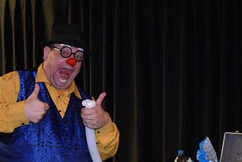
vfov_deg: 16.4
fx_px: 558
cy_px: 109
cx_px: 94
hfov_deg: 24.4
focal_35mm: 83
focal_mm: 29
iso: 6400
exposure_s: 1/60
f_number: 4.2
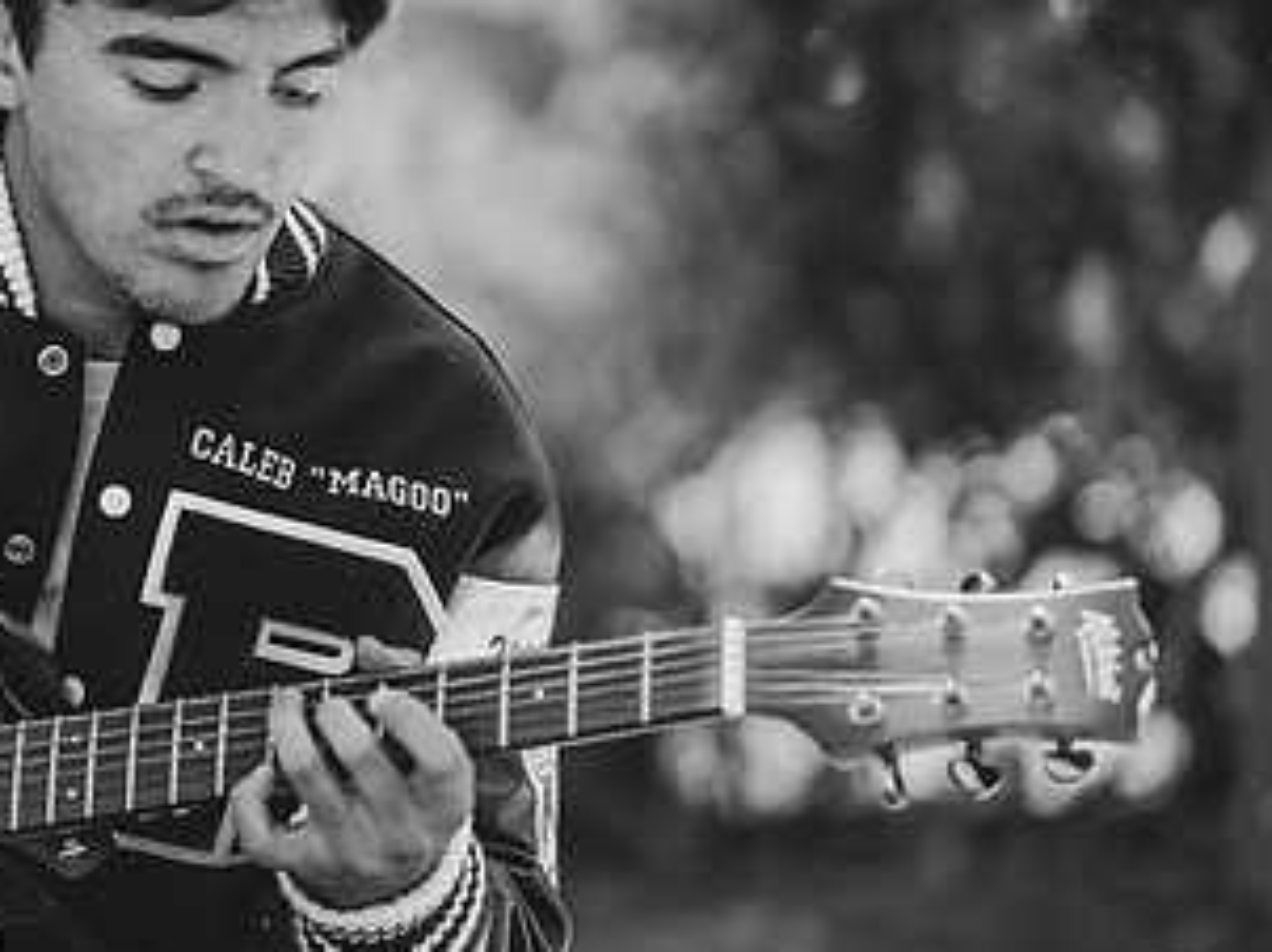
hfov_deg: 12.5
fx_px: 5765
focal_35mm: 157
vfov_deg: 9.4
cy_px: 238
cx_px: 282
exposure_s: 1/400
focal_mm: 85
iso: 100
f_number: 1.8
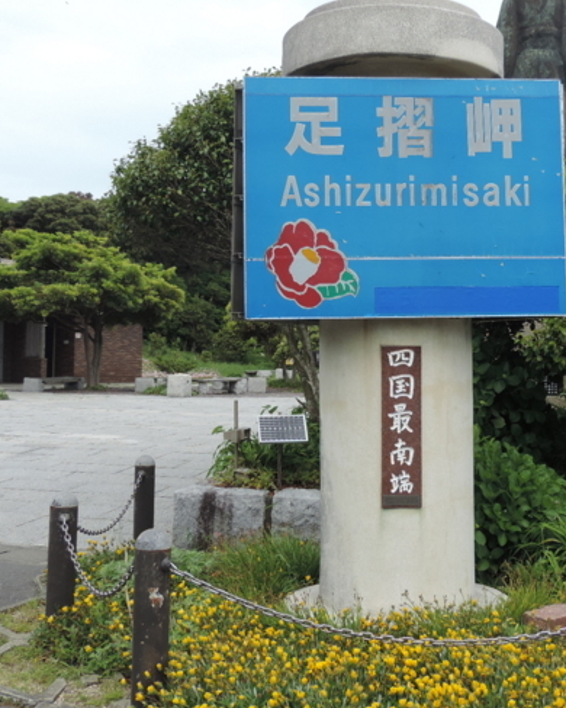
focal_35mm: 48
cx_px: 353
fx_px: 1006
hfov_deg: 31.3
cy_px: 281
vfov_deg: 38.6
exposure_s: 1/640
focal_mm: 5.3
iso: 80
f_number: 3.1
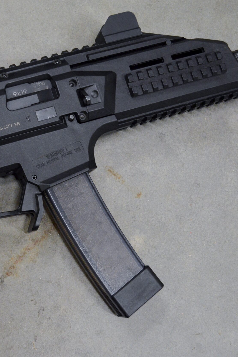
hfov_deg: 20.8
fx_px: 635
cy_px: 180
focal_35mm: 64
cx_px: 28
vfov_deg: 31.4
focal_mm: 28
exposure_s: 1/50
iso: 1600
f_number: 4.5
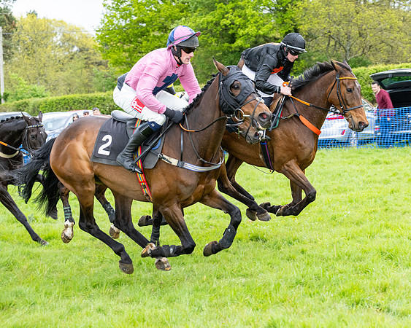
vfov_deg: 18.3
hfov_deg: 22.8
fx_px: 1019
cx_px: 238
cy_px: 165
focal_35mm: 84
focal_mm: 70
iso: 1000
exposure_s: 1/1000
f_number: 4
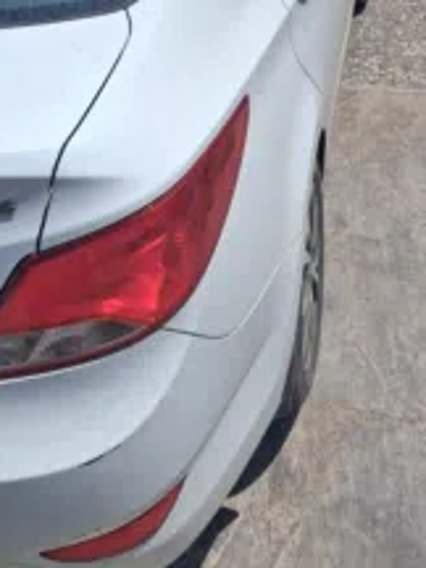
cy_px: 63
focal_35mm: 50
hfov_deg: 29.0
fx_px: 820
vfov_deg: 36.0
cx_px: 171
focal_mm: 4
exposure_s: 1/1221
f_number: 1.8
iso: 20
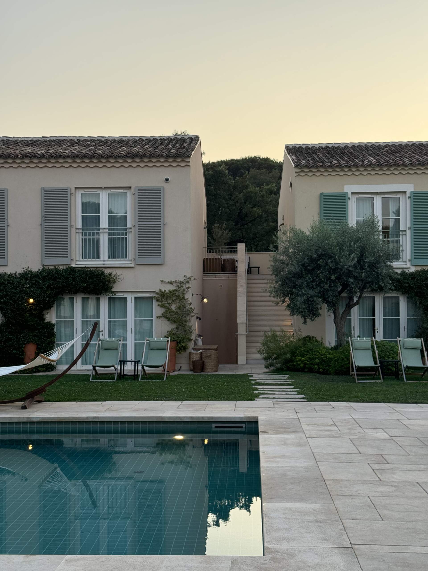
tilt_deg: +2.4
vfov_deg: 39.7
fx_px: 791
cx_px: 214
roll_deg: +0.2
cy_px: 286
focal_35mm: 48
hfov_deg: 30.3
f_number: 1.78
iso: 64
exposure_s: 1/549
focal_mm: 6.76
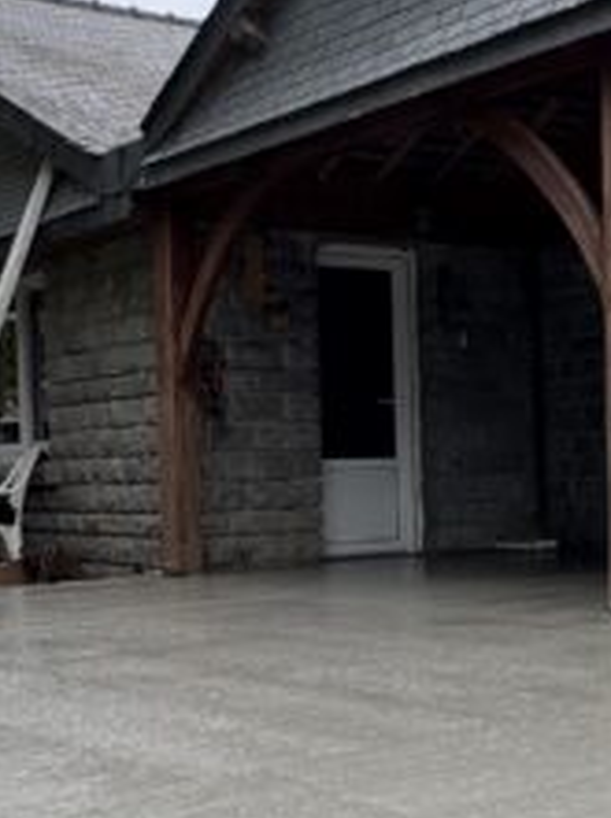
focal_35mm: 65
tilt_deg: -0.4
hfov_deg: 22.4
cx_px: 407
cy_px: 511
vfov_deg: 29.8
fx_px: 1534
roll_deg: +2.1
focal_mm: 2.22
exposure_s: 1/159
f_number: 2.2
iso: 40
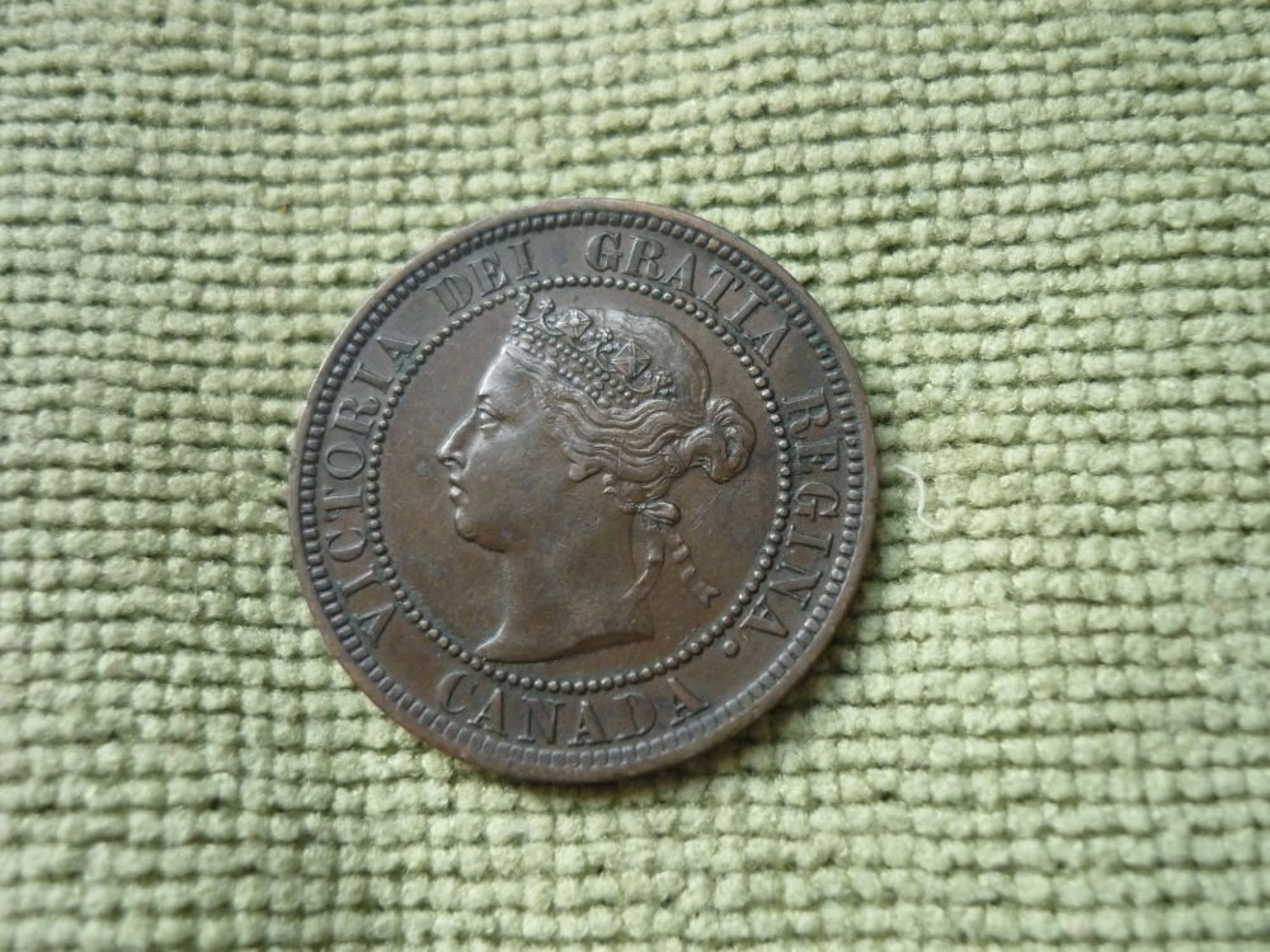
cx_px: 635
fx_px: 1211
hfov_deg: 55.4
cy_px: 476
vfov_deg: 42.9
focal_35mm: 33
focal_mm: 5.5
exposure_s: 1/30
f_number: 2.8
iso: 400
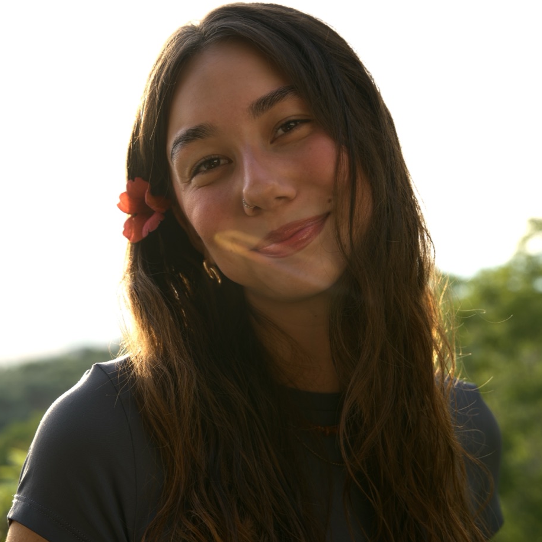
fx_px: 1085
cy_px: 272
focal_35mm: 61
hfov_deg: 28.0
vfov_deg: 28.0
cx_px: 272
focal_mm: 47.2
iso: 50
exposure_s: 1/160
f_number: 4.5
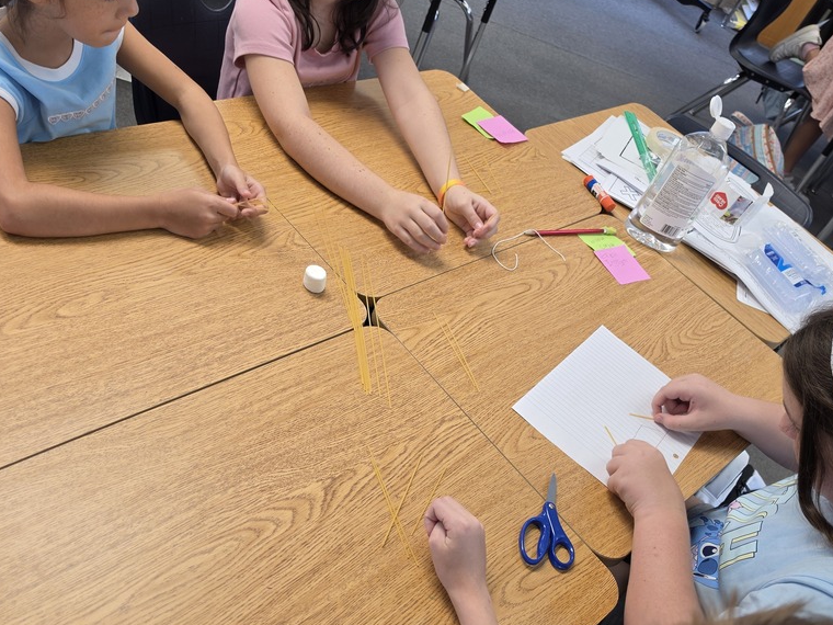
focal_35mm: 31
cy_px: 372
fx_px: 746
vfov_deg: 45.2
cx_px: 418
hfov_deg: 58.4
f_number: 1.4
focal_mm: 6.5
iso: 80
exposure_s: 1/120
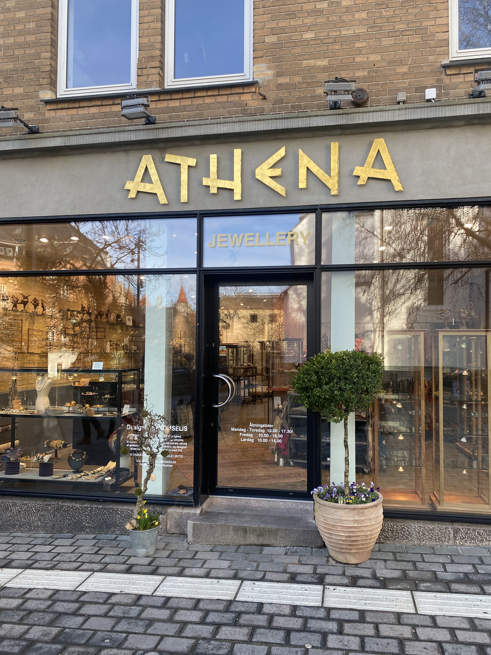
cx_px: 246
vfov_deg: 67.3
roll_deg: -0.8
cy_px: 328
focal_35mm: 26
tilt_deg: +4.5
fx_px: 492
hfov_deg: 53.1
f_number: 1.8
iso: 32
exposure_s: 1/229
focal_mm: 4.25
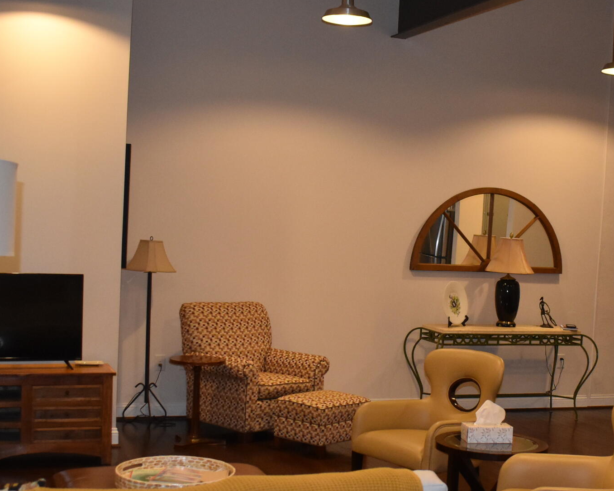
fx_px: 1018
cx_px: 394
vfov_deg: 27.1
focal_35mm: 56
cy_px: 302
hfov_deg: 33.4
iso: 1600
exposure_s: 1/125
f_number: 3.5
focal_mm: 18
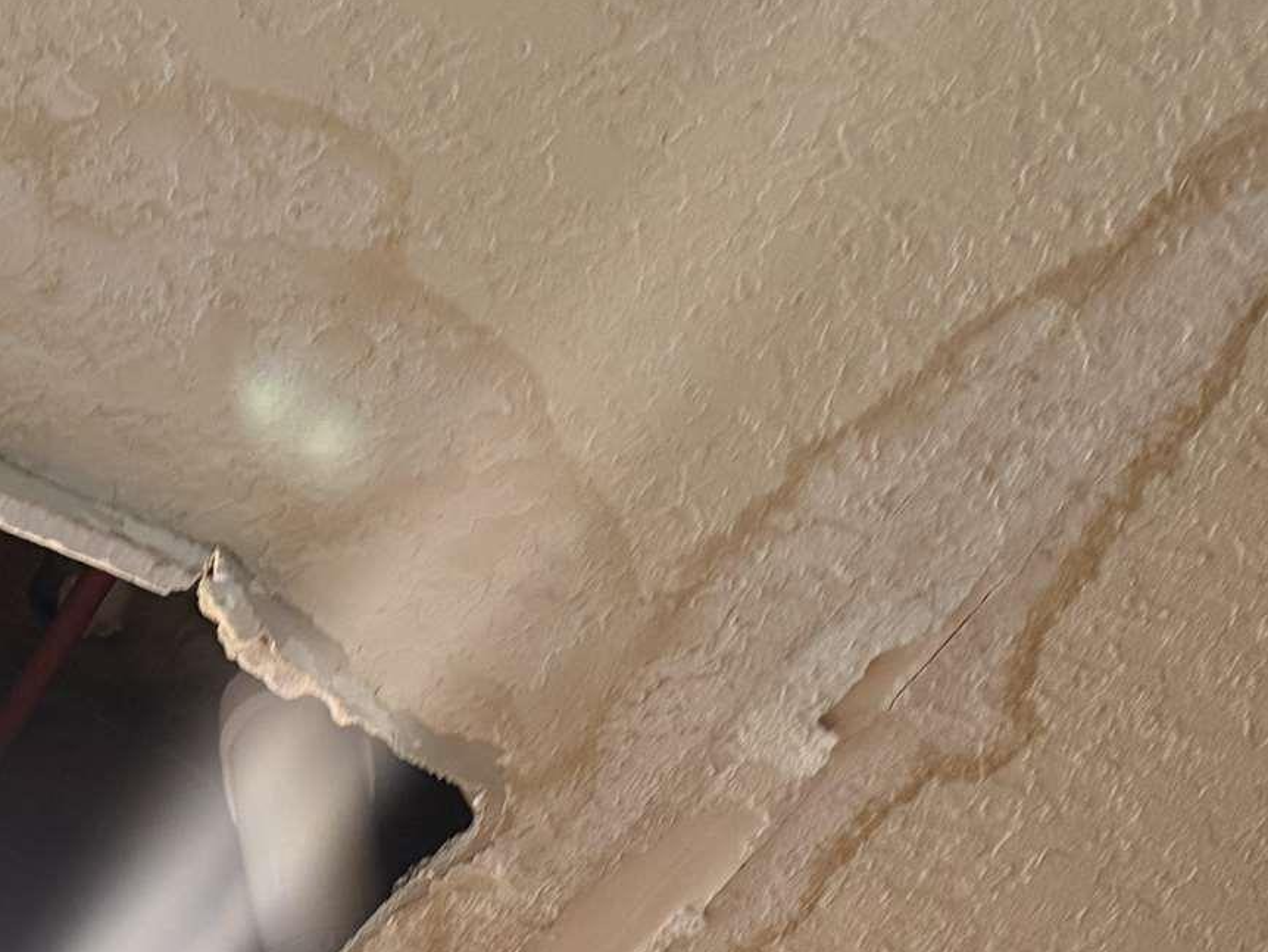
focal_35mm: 57
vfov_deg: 24.6
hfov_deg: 31.8
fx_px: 2089
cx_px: 69
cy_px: 933
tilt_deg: +49.7
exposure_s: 1/60
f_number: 1.78
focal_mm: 6.76
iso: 250
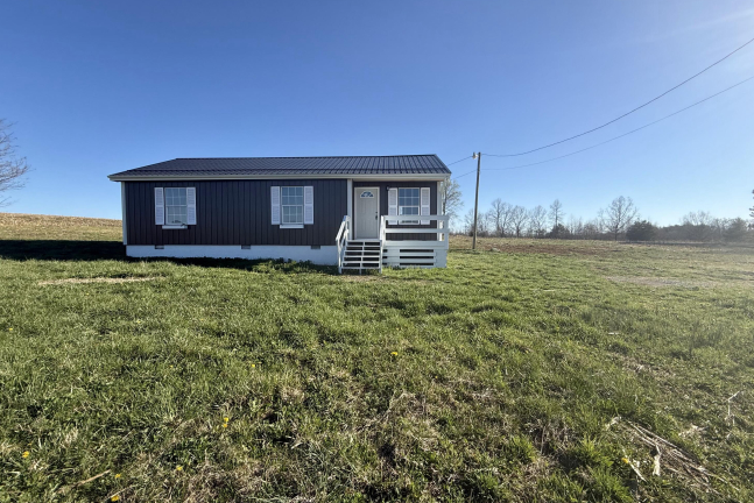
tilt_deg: -1.7
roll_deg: +0.0
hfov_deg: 100.4
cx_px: 376
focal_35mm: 15
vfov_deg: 77.4
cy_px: 247
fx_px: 314
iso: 50
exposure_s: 1/1431
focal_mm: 2.22
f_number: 2.2
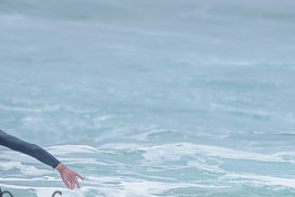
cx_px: 13
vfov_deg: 1.0
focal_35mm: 1329
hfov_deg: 1.6
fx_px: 10890
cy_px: 151
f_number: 5.6
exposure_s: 1/2000
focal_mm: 500
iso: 200
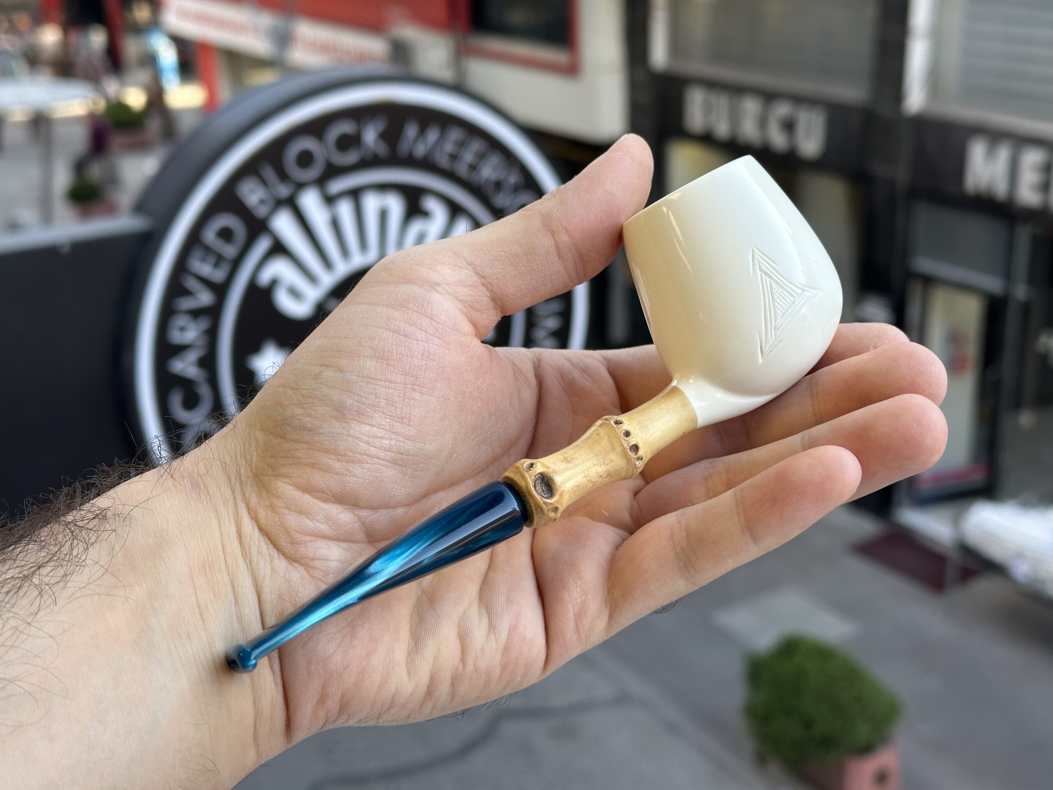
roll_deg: +2.4
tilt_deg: -19.2
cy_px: 395
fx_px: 1460
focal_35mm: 48
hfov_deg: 39.7
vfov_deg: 30.3
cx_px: 526
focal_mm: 6.86
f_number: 1.78
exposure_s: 1/121
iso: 50
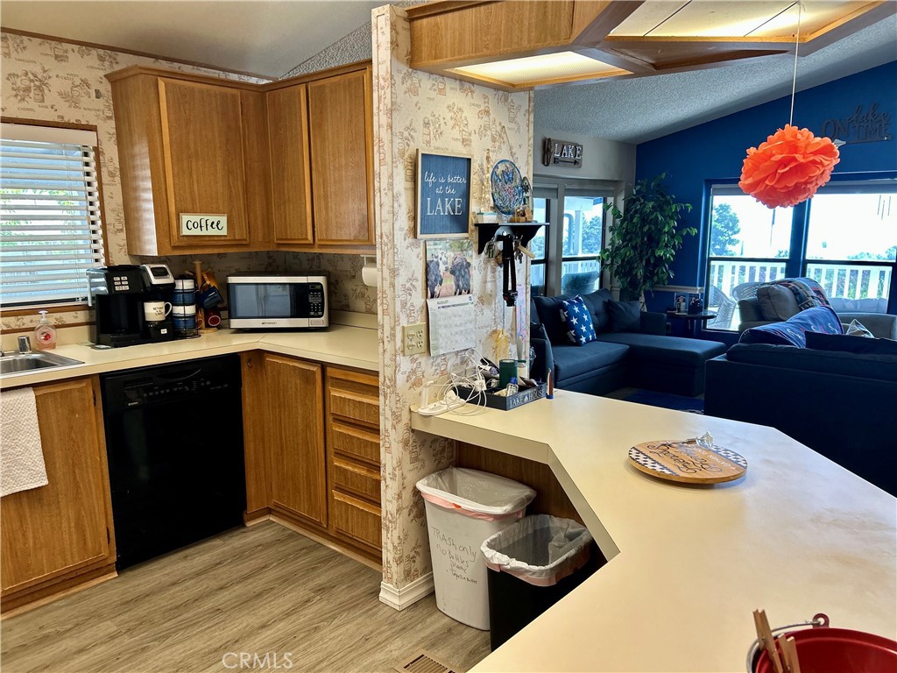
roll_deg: +0.3
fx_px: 674
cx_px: 448
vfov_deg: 53.1
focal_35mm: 26
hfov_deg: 67.3
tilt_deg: -9.2
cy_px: 336
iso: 100
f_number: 1.5
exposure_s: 1/120
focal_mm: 5.7
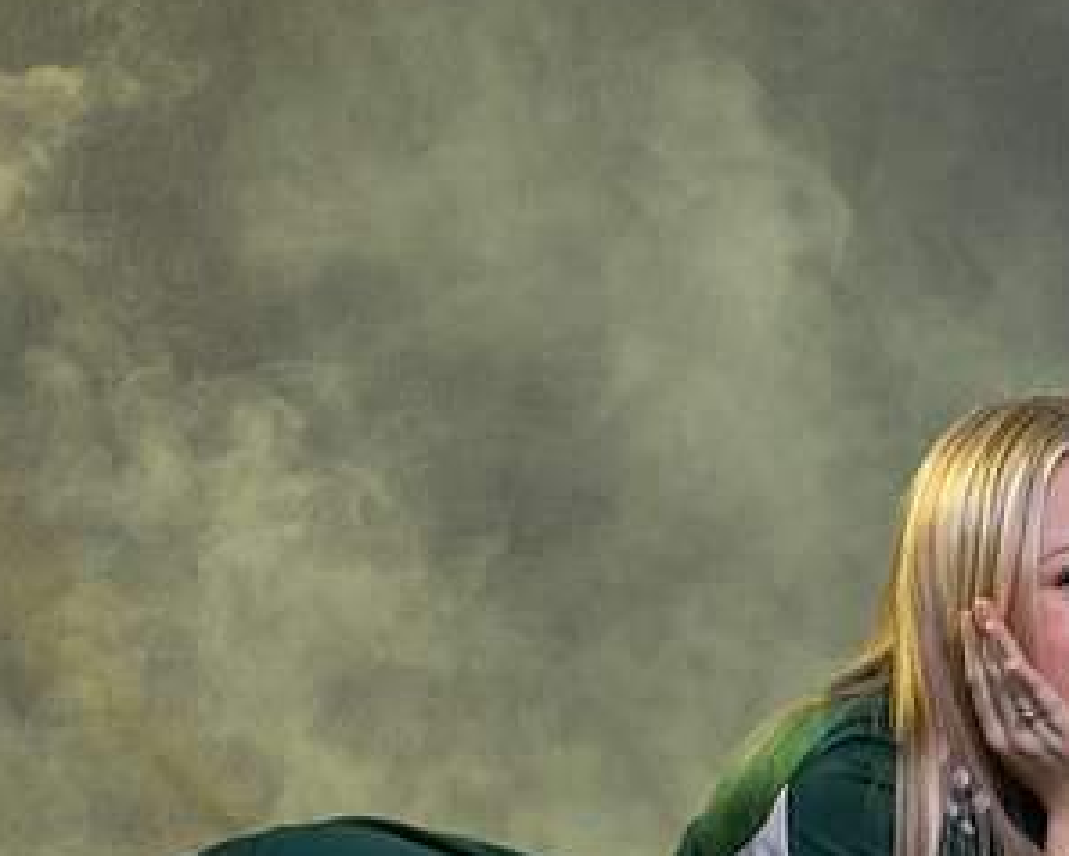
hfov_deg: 4.5
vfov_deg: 3.6
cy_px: 784
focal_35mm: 430
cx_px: 618
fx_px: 13613
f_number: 5.6
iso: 100
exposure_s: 1/160
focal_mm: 180
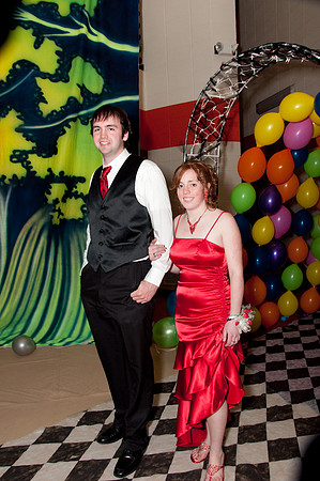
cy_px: 240
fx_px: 361
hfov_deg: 47.8
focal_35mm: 27
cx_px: 160
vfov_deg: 67.4
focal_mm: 18
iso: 400
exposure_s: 1/180
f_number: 8
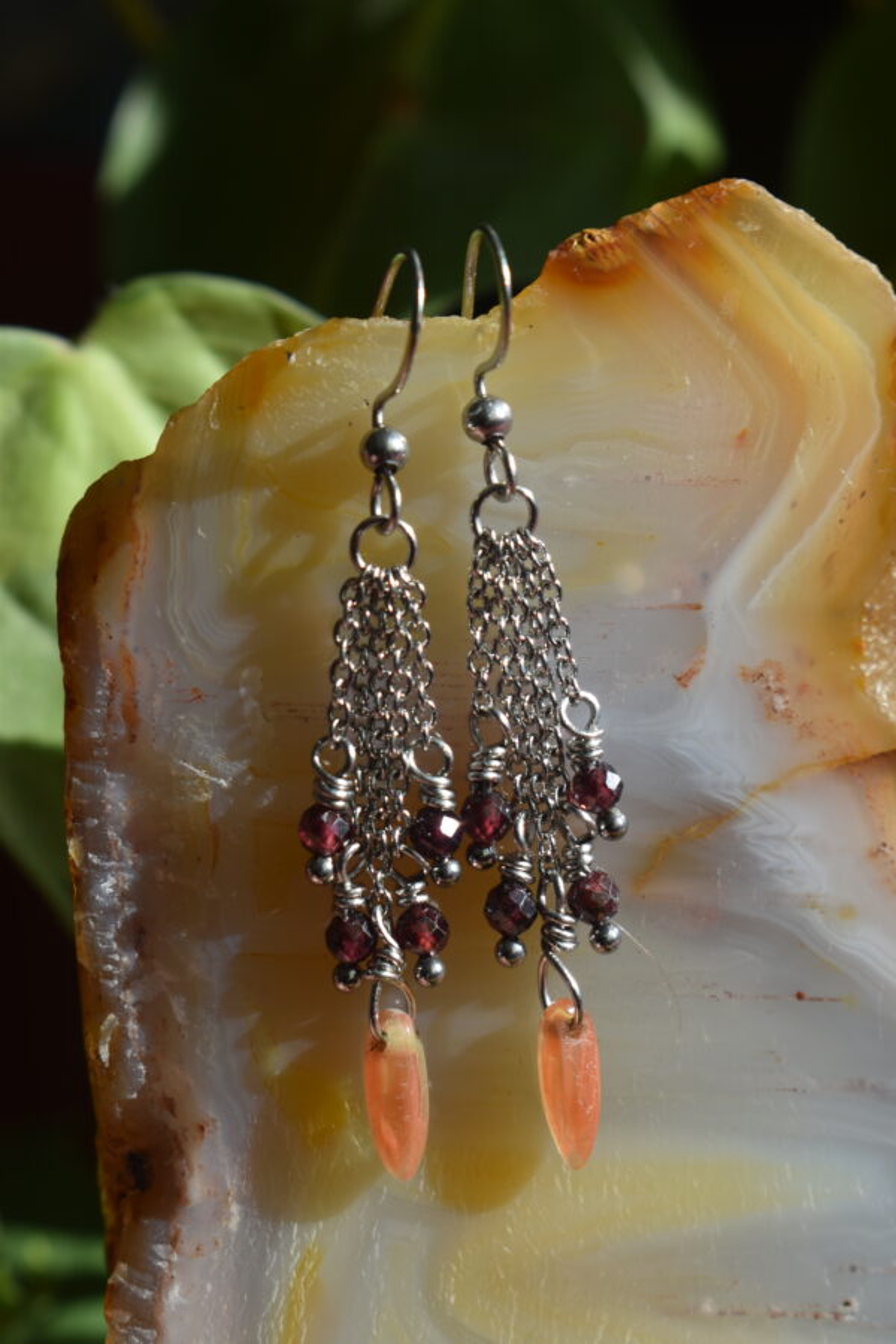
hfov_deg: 16.6
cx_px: 448
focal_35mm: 82
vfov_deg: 24.6
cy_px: 672
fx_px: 3080
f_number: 8
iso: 100
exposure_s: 1/160
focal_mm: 55
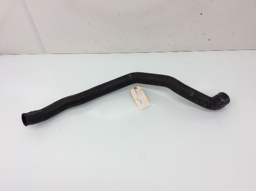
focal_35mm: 32
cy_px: 96
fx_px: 236
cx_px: 128
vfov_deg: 44.1
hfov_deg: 56.9
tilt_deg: -53.0
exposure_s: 1/120
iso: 50
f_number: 2.4
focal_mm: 3.3
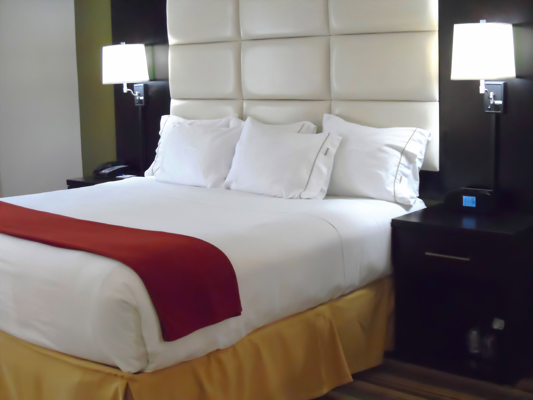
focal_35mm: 53
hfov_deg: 36.2
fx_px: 816
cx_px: 266
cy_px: 200
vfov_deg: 27.5
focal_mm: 8.7
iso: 640
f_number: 4
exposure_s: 1/45
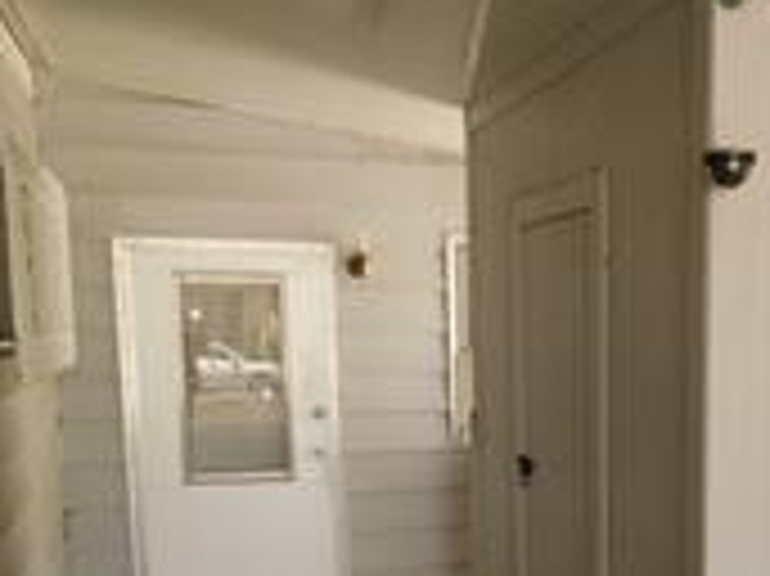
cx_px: 687
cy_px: 490
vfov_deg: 28.2
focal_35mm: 50
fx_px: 1111
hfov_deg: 36.0
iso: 125
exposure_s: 1/50
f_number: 3.4
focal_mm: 4.5
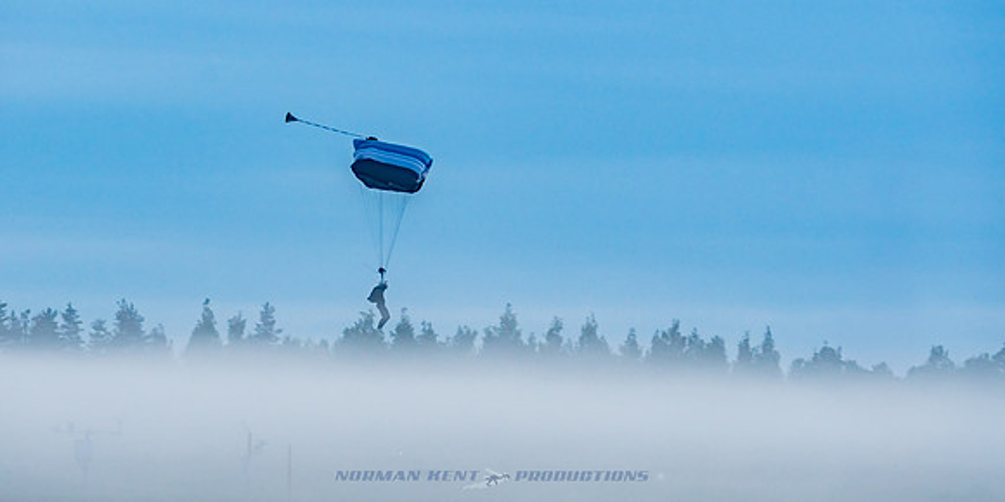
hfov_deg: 9.4
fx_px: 6094
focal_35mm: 235
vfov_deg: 4.7
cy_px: 228
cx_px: 457
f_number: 5.6
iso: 1000
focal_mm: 200
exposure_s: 1/250
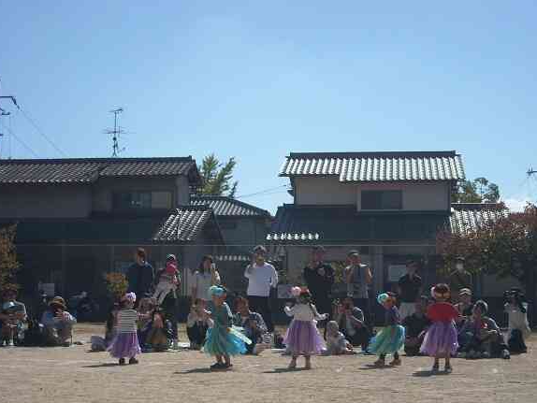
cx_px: 271
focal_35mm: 68
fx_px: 1055
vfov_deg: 21.6
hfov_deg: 28.5
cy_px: 209
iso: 64
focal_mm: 9.9
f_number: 6.9
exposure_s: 1/384
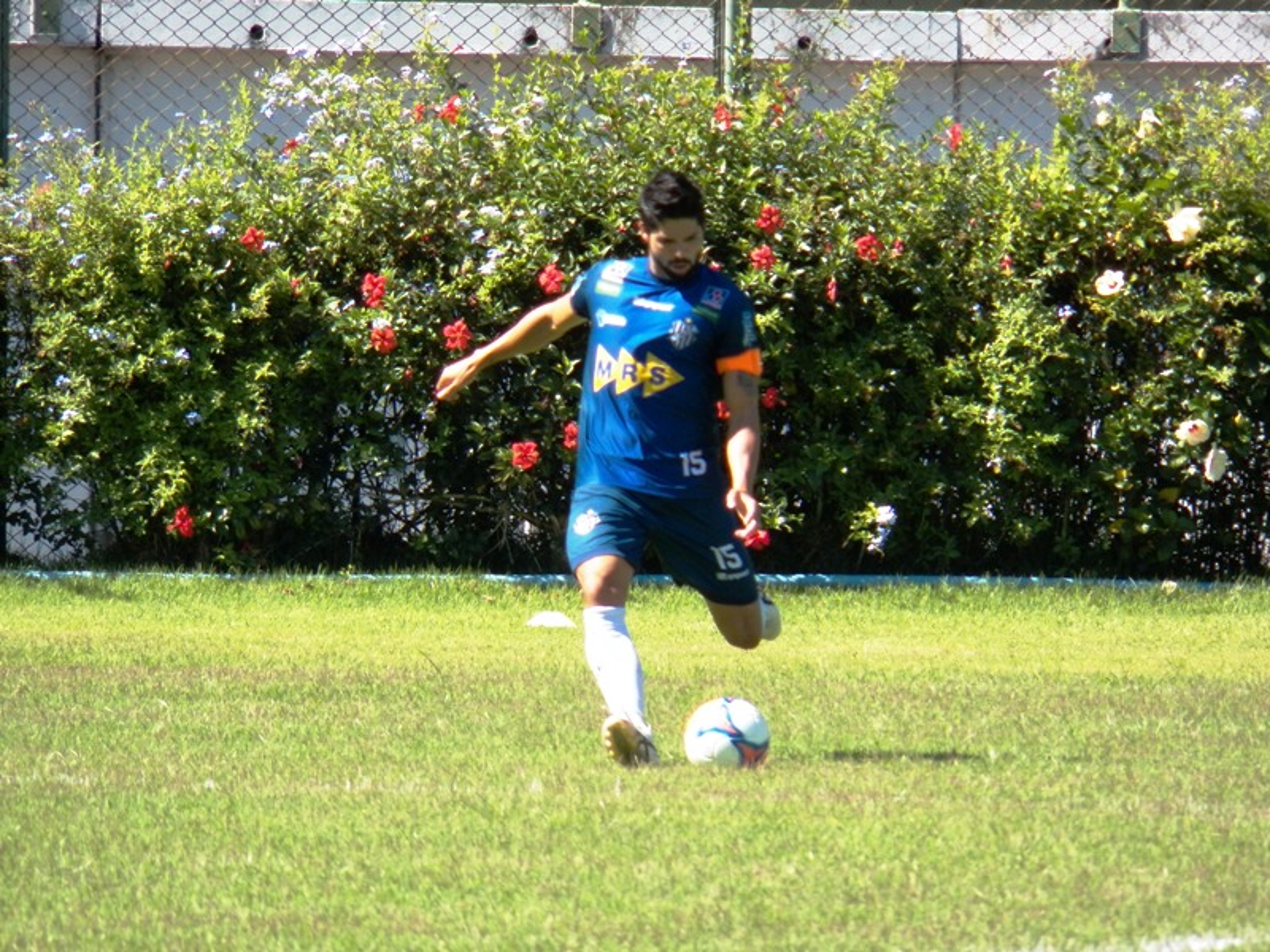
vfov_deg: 2.0
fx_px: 26856
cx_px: 635
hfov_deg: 2.7
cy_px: 476
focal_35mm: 732
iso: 200
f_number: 5
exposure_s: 1/500
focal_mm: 131.2
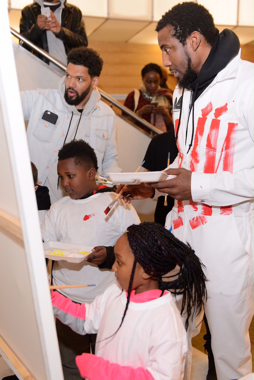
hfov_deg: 36.9
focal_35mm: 36
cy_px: 190
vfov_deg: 53.1
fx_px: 381
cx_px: 127
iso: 2000
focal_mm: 36
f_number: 3.2
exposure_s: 1/160
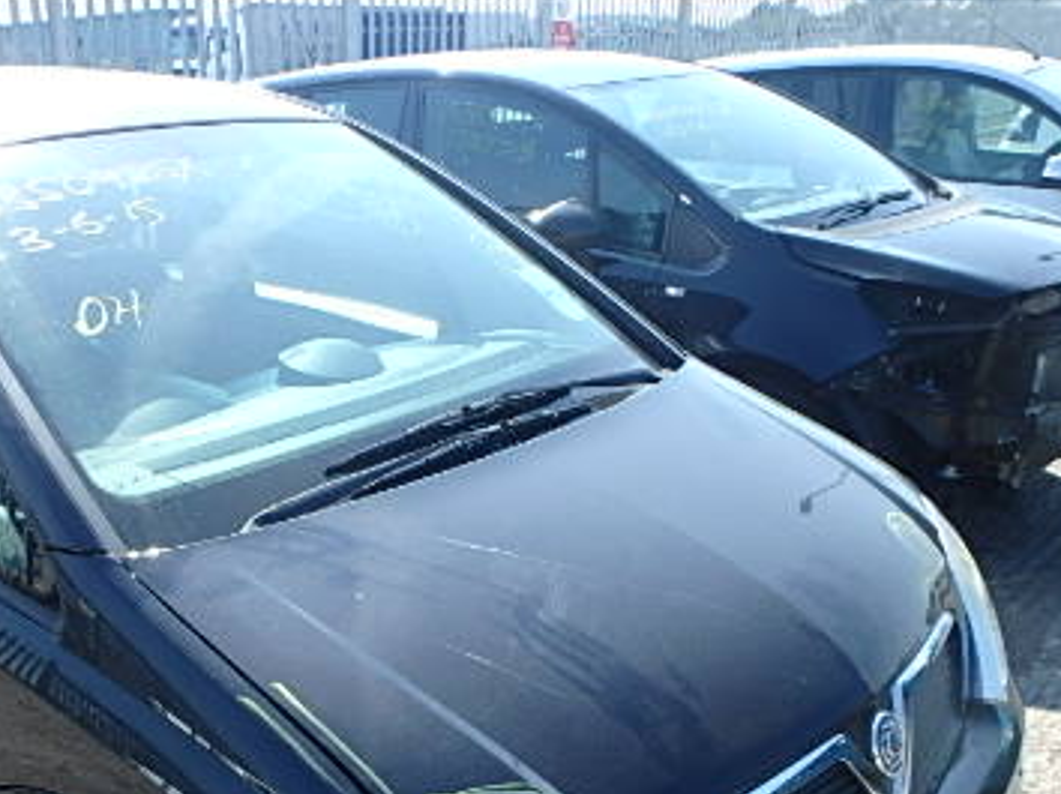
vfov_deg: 36.4
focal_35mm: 38
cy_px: 632
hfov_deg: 47.4
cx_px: 279
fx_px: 1164
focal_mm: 3.7
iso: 125
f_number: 3.5
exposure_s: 1/400
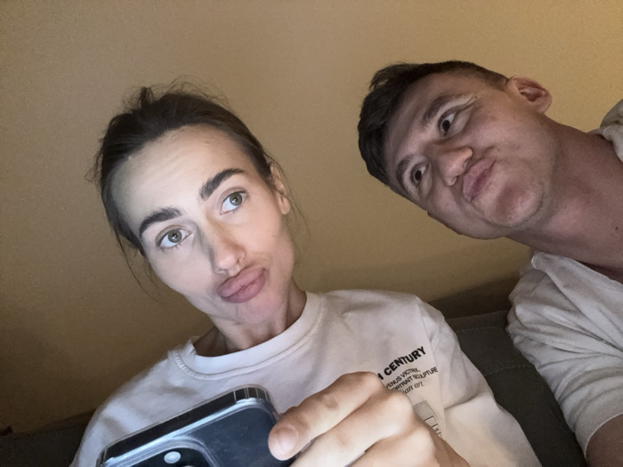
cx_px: 312
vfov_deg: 58.9
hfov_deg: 73.9
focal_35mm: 23
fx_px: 414
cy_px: 234
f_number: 1.9
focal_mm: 2.69
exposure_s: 1/30
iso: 320
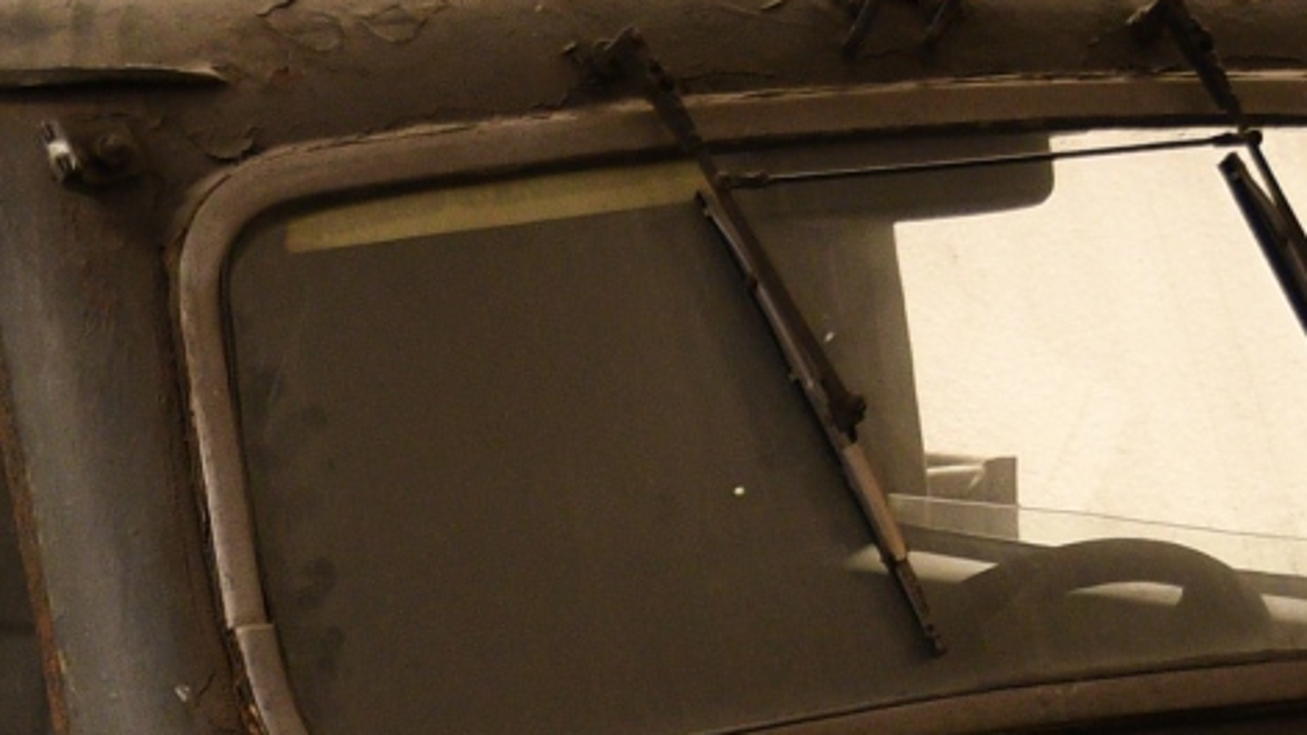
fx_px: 6654
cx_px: 247
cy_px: 1645
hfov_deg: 11.2
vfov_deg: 6.1
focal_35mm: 192
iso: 640
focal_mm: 24
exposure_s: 1/50
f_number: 3.5
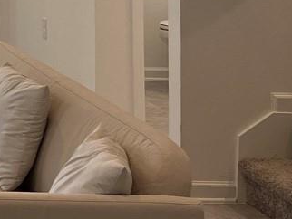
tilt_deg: +0.7
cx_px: -369
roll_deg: +0.0
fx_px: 1089
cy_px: -179
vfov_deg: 10.8
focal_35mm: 129
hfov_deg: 12.5
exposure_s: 1/148
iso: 64
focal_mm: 5.1
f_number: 1.6
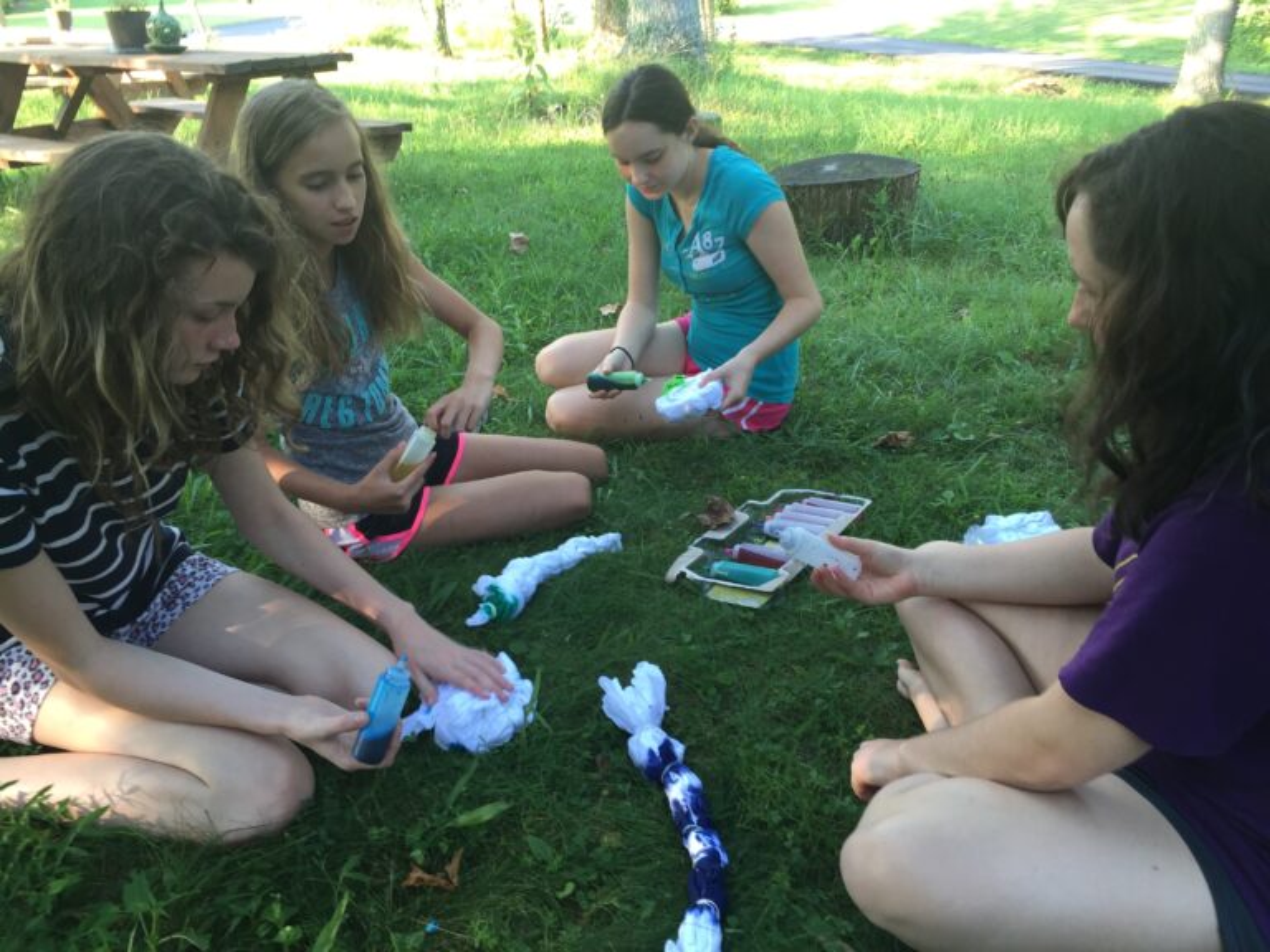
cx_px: 635
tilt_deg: -30.3
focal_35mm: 29
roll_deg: +5.2
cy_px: 476
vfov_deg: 48.2
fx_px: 1064
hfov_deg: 61.7
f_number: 2.2
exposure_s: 1/40
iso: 32
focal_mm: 4.15
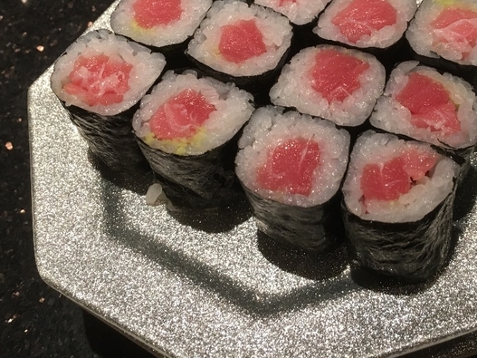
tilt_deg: -54.3
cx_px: 304
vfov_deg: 32.7
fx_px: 606
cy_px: 127
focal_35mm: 44
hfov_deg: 42.6
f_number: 2.2
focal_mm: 4.15
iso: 40
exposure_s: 1/15
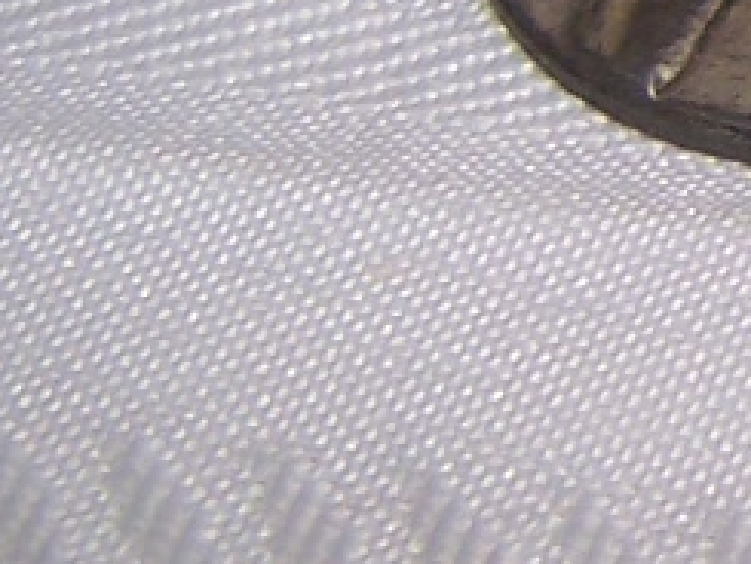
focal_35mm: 241
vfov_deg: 6.1
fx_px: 5231
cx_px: 2228
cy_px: -273
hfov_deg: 7.3
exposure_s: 1/60
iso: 80
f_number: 2.8
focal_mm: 6.3
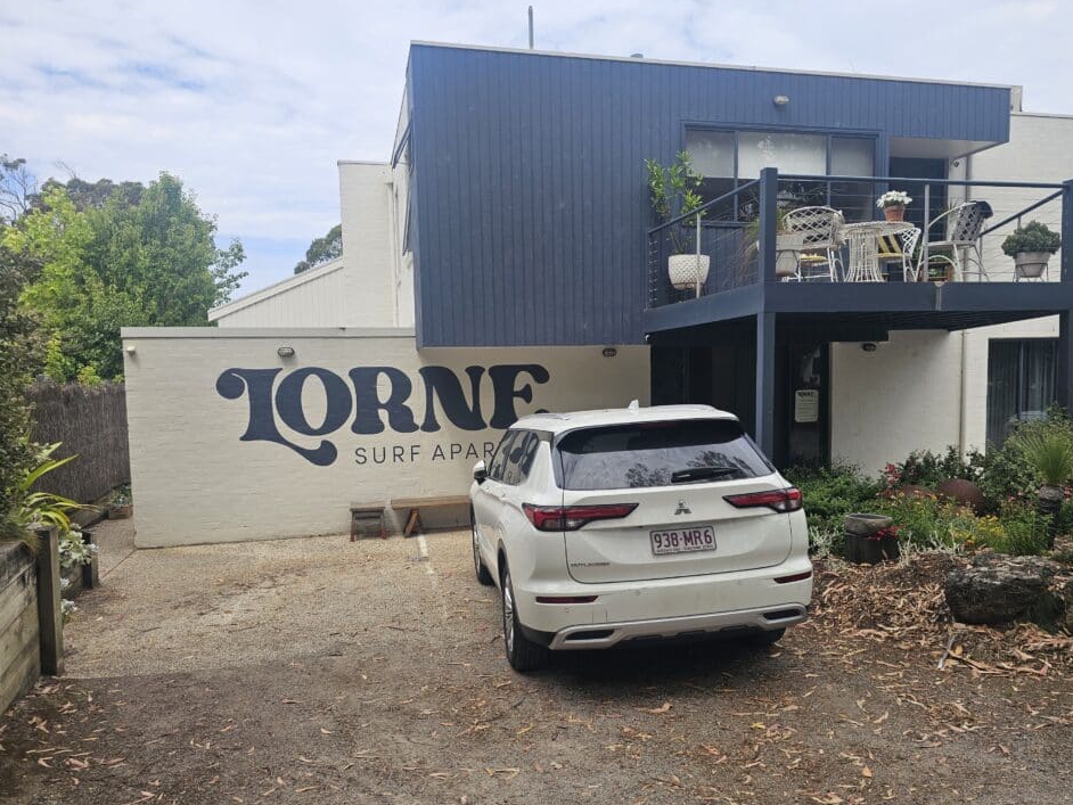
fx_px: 775
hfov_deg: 69.4
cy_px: 432
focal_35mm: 25
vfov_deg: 54.8
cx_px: 548
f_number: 1.7
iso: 10
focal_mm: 6.3
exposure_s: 1/664
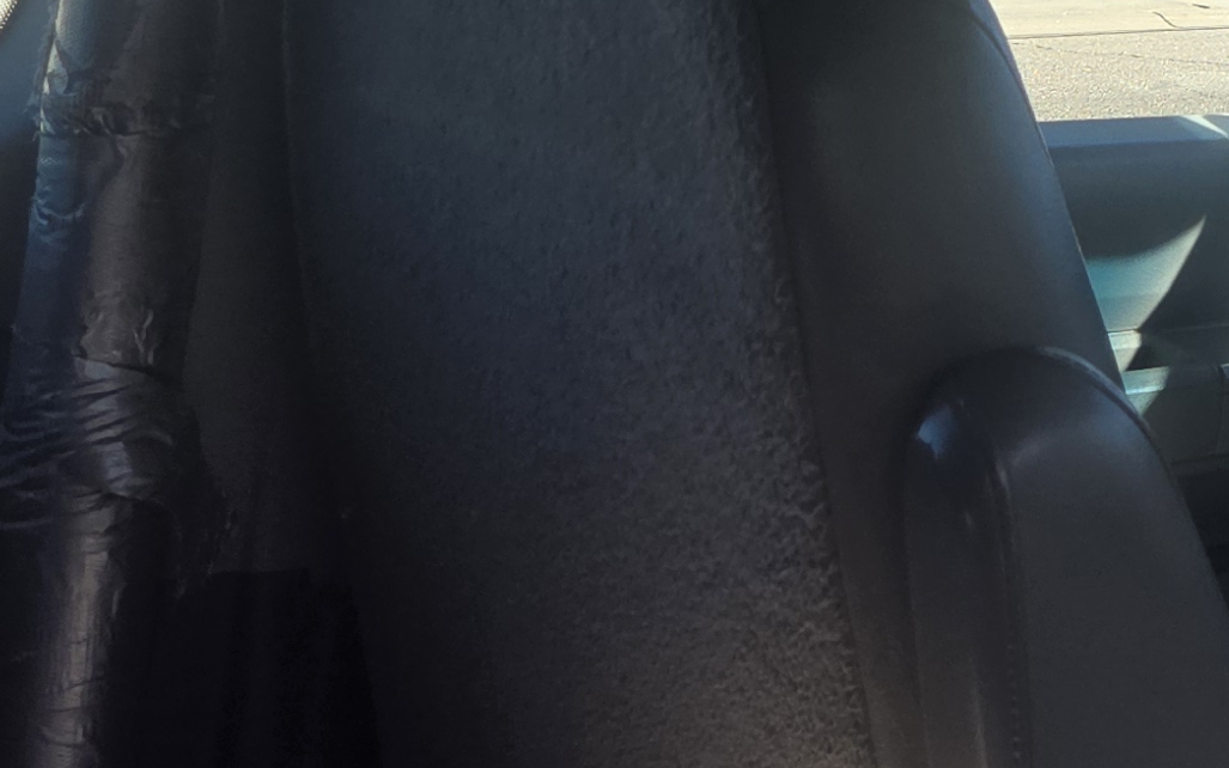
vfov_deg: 12.4
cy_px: -691
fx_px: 3182
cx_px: 1695
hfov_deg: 19.7
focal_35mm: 95
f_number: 1.8
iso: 25
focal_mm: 5.4
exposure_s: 1/405
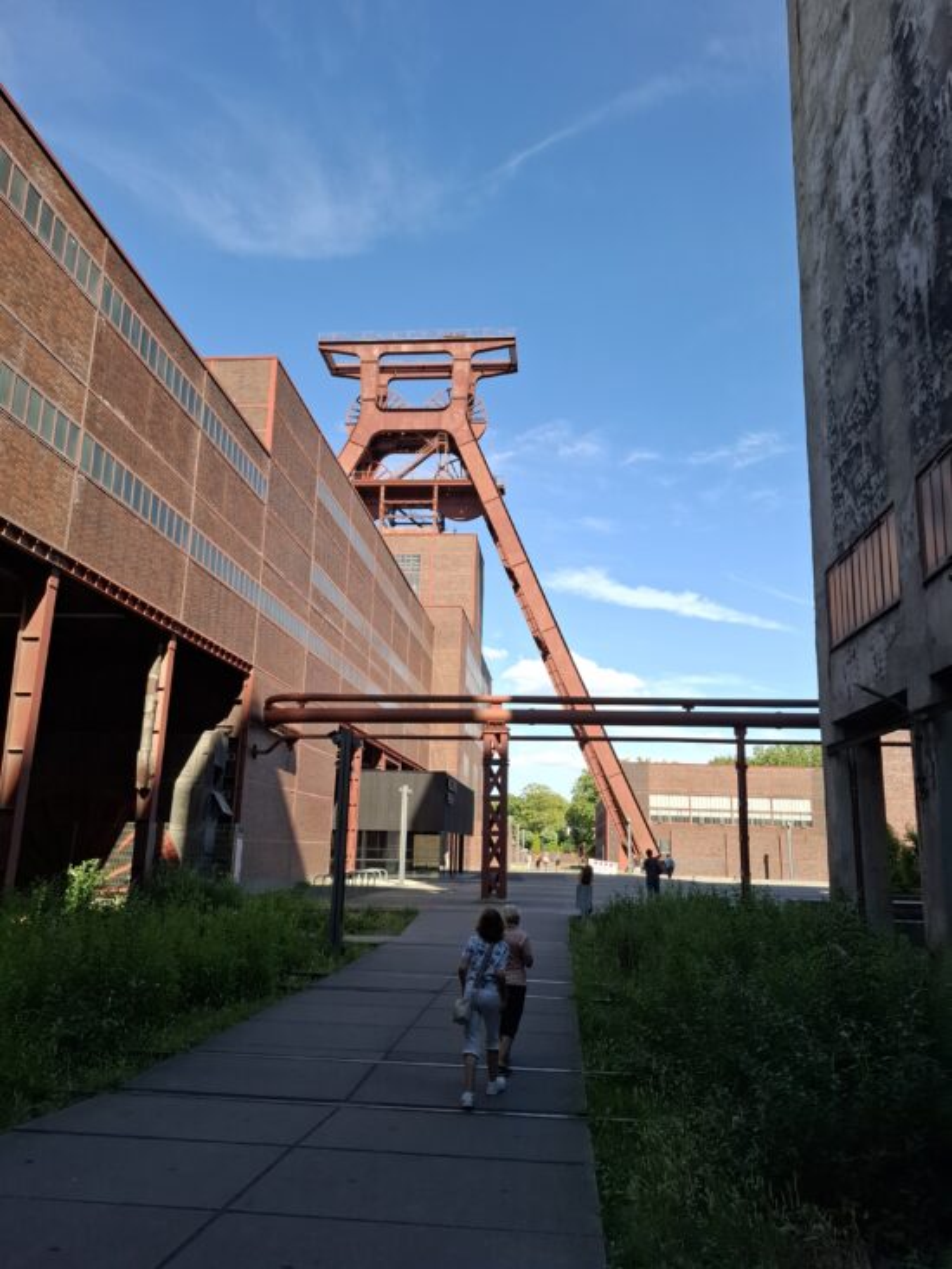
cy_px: 634
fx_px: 843
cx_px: 476
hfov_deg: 58.9
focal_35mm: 23
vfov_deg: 73.9
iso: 50
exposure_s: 1/958
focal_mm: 5.54
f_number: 1.8
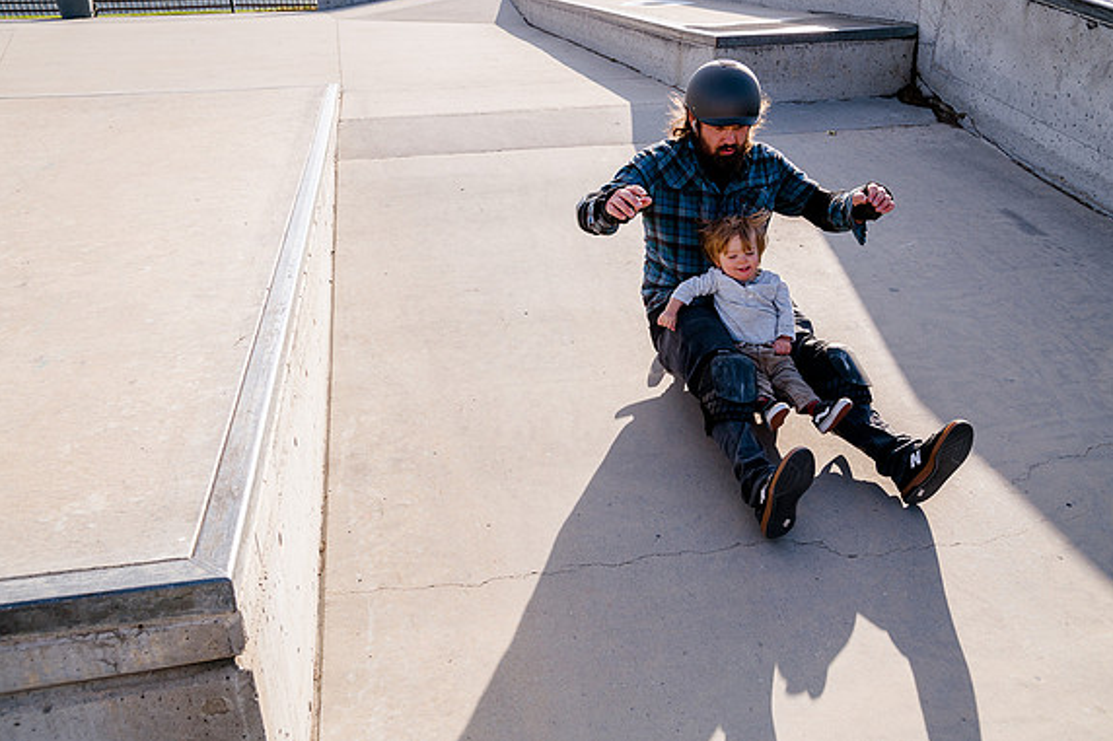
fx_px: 958
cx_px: 556
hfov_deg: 60.3
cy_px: 368
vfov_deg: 42.3
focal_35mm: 31
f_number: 8
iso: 200
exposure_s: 1/640
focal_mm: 30
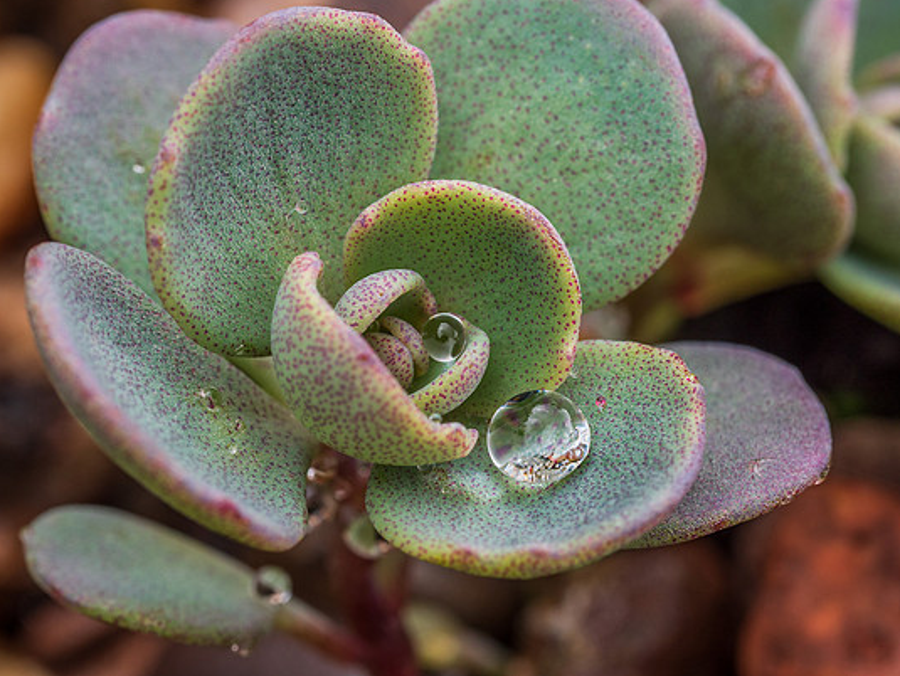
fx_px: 3382
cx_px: 417
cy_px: 314
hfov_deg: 15.2
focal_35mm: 130
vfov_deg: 11.4
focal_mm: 60
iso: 200
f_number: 8
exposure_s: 1/20
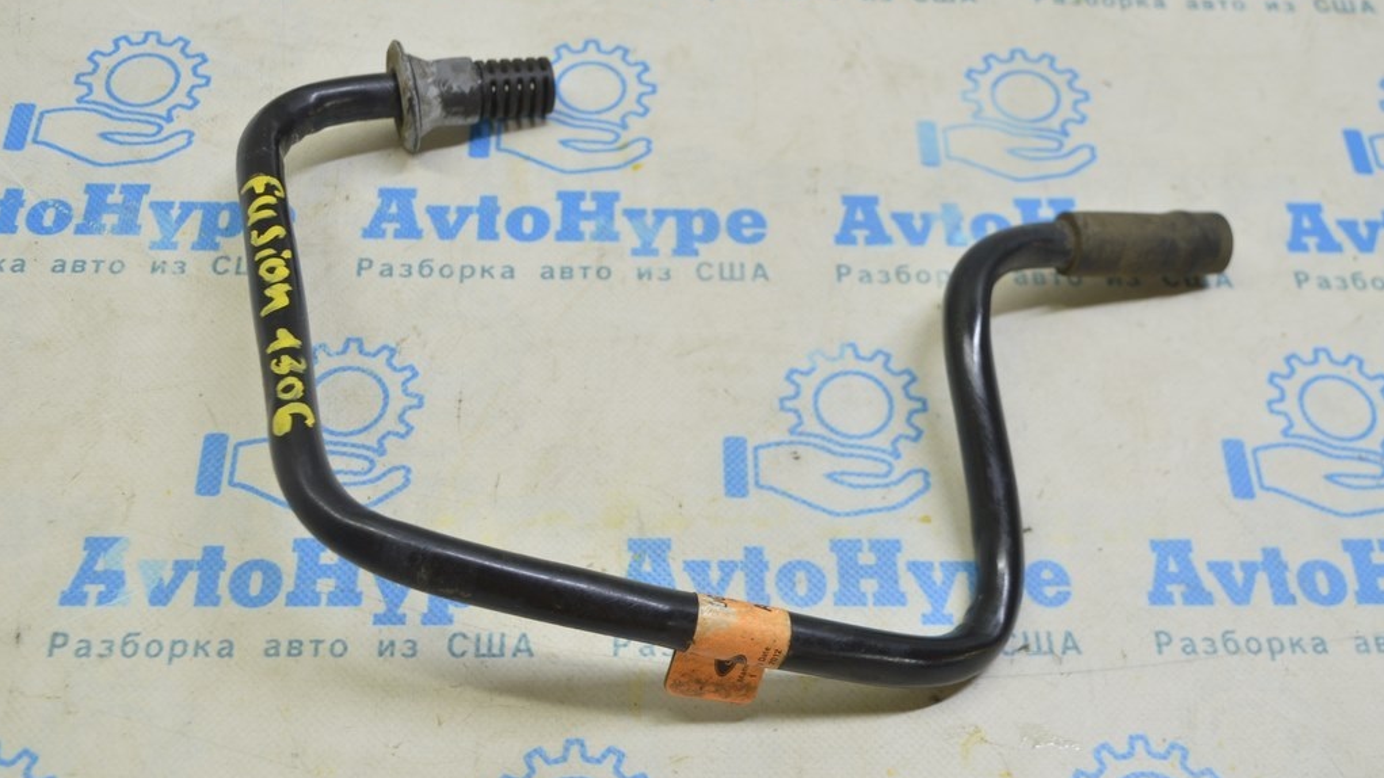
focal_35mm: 43
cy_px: 383
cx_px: 693
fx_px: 1560
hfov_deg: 47.8
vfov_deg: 28.0
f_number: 5.6
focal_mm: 27
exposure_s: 1/25
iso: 400
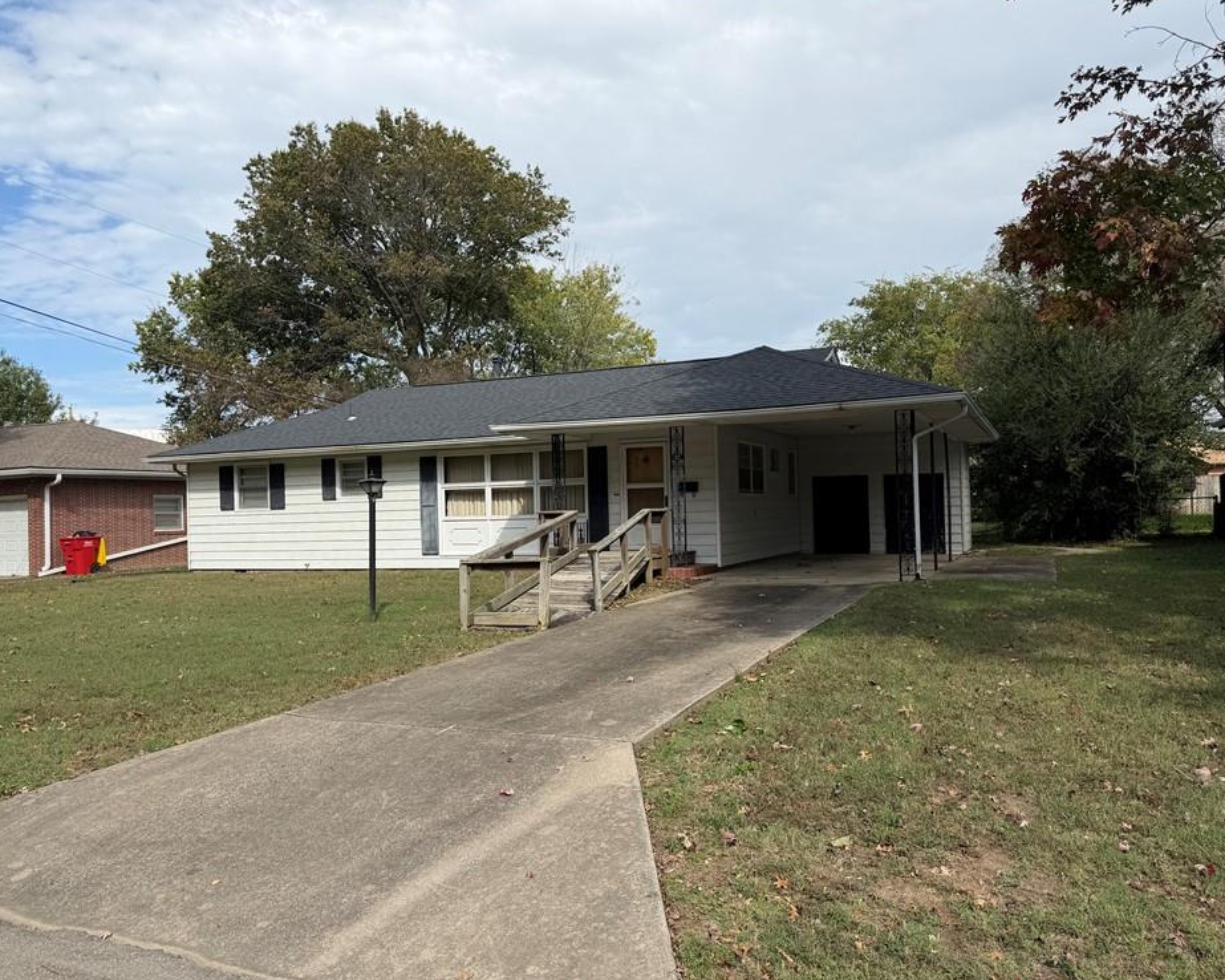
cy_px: 498
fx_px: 942
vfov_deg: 54.9
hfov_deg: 66.0
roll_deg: +2.0
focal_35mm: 26
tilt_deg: +1.4
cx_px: 629
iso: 80
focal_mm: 6.76
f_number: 1.78
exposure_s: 1/5319
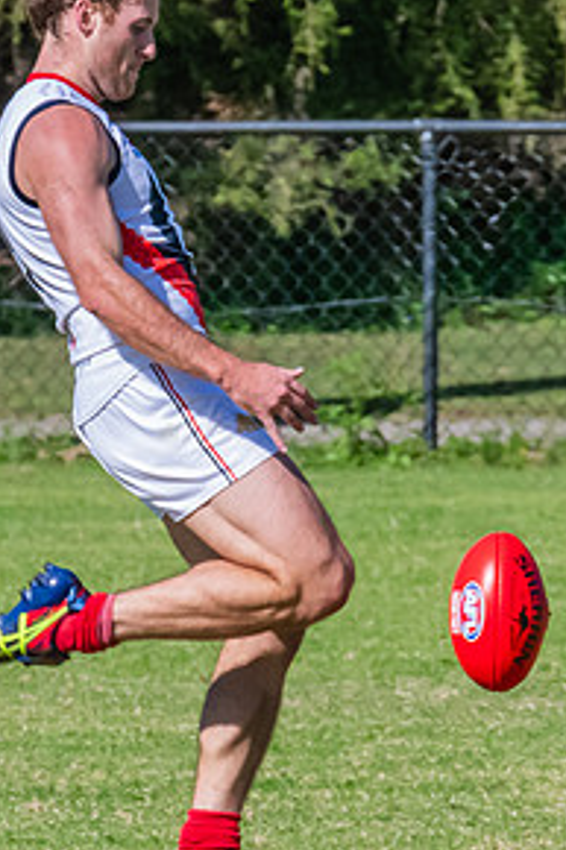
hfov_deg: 0.8
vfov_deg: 1.2
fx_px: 40018
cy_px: 343
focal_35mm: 1695
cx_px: 254
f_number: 18
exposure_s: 1/1250
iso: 1600
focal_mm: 440
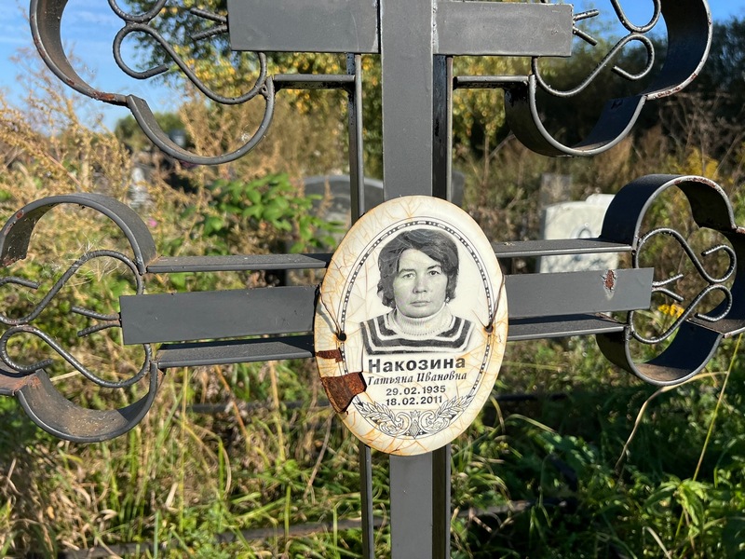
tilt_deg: -11.6
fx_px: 560
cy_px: 280
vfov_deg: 53.1
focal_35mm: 26
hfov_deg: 67.3
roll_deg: -2.3
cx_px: 372
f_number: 1.5
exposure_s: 1/5319
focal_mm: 5.7
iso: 50
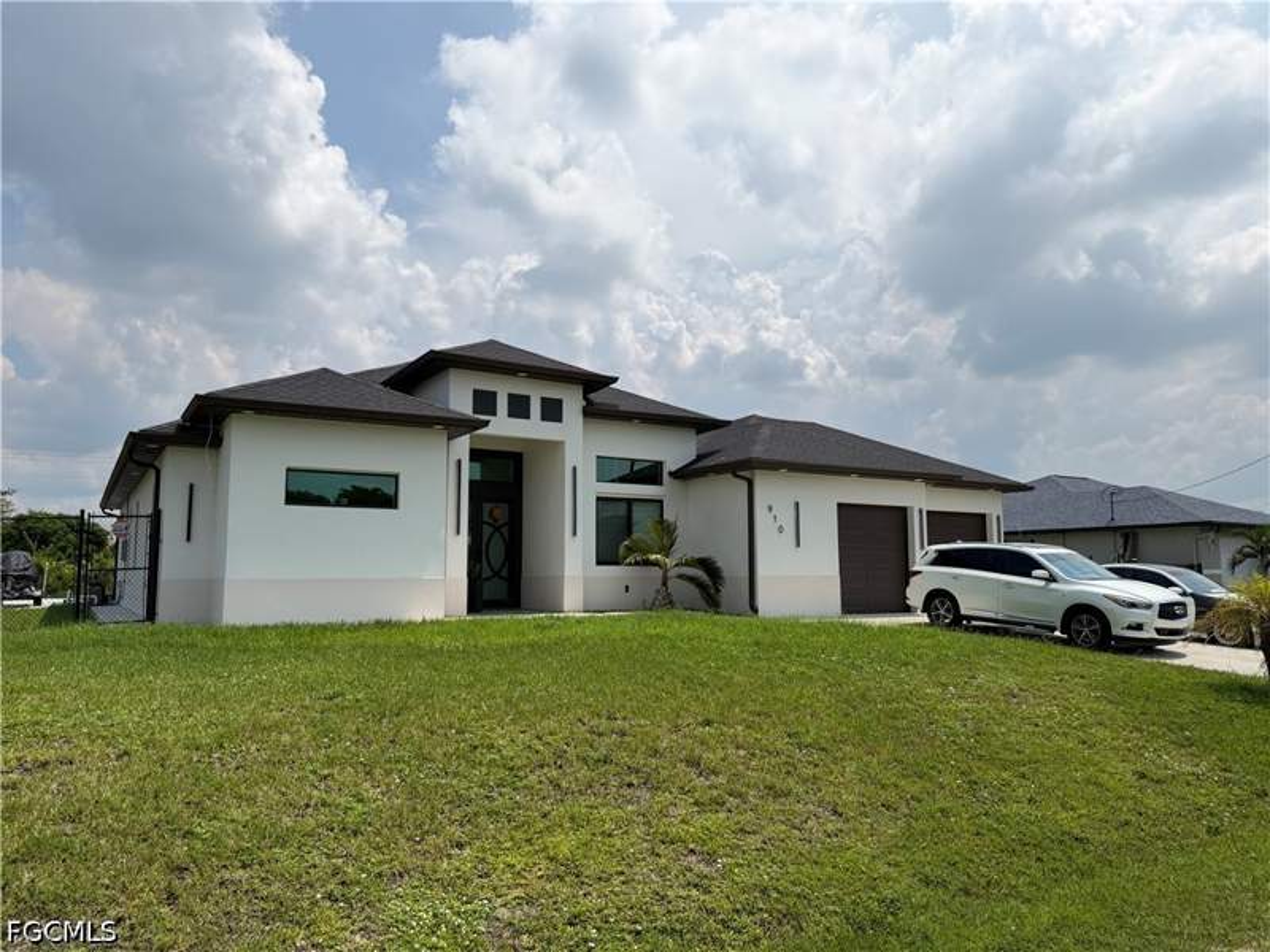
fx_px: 881
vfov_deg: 56.8
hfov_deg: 71.6
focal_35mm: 24
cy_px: 476
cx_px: 635
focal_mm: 6.76
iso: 100
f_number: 1.78
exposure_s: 1/6711
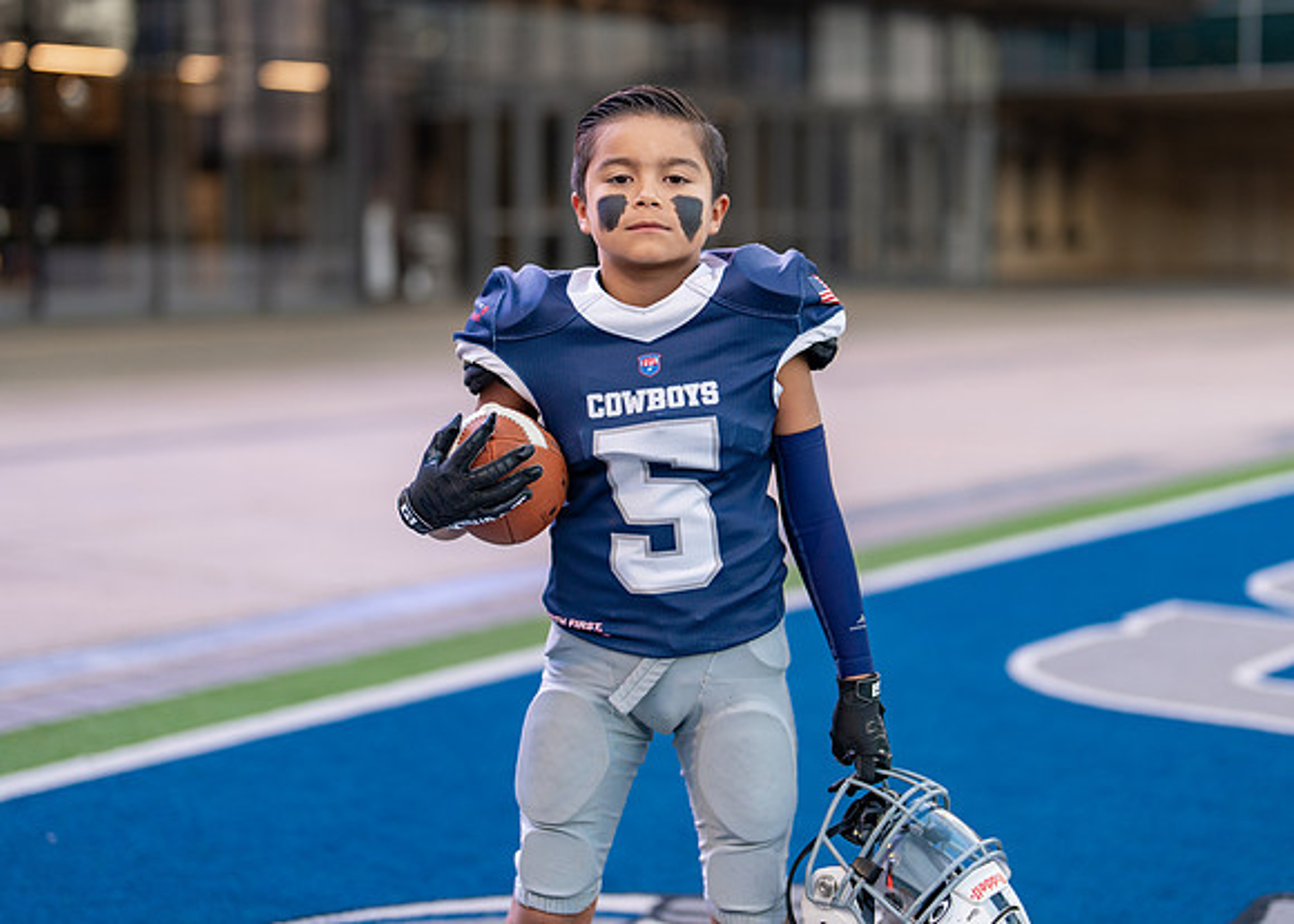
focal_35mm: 66
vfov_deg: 21.7
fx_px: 2413
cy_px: 402
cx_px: 685
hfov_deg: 30.0
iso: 200
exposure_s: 1/400
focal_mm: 50
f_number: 1.2
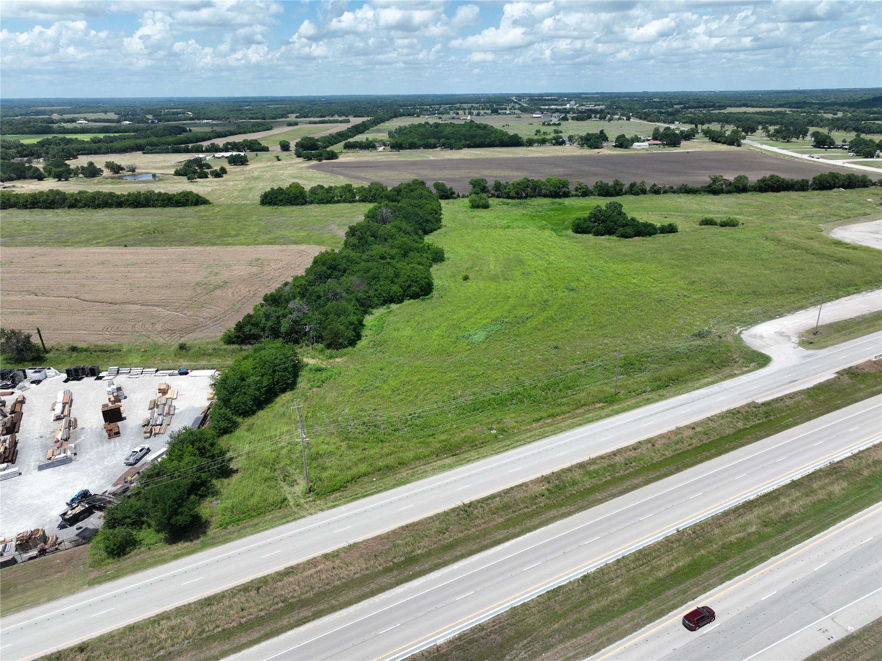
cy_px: 330
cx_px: 441
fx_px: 611
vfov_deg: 56.8
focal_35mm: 24
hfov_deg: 71.6
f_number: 2.8
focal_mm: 12.29
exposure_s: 1/2000
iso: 100
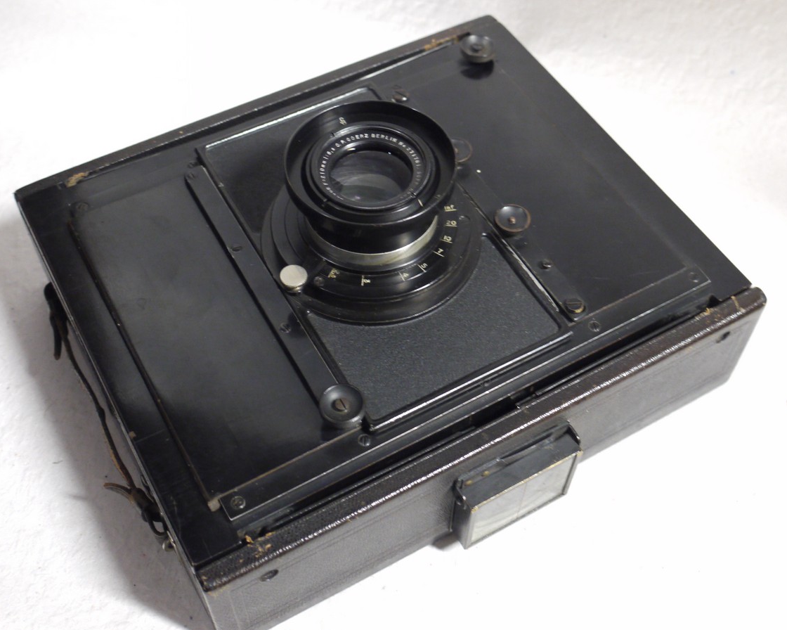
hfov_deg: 40.3
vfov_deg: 32.7
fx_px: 1071
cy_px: 316
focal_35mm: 46
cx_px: 397
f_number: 5
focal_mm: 22
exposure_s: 1/8
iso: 800
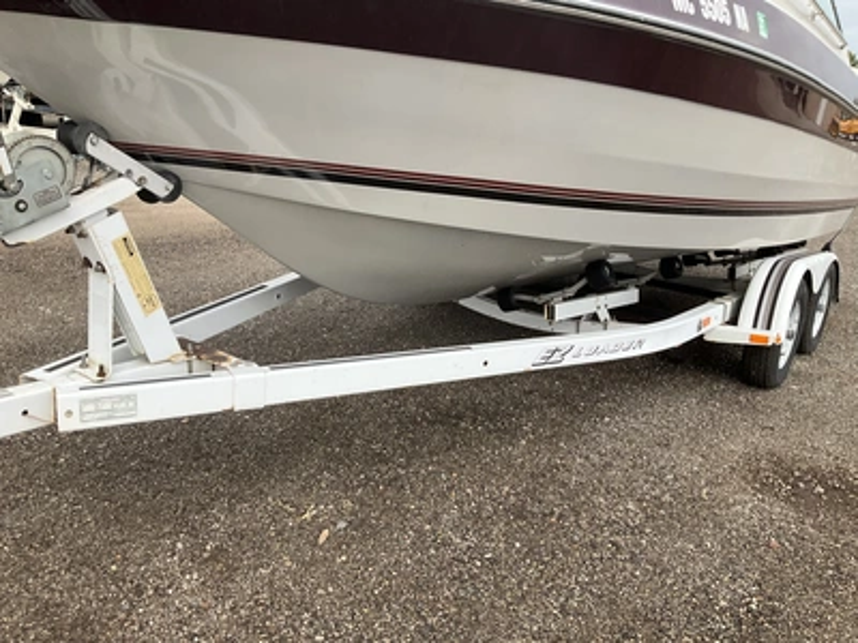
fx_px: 719
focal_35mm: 29
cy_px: 322
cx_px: 429
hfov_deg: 61.7
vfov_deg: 48.2
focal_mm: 3
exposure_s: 1/329
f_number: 1.8
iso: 25
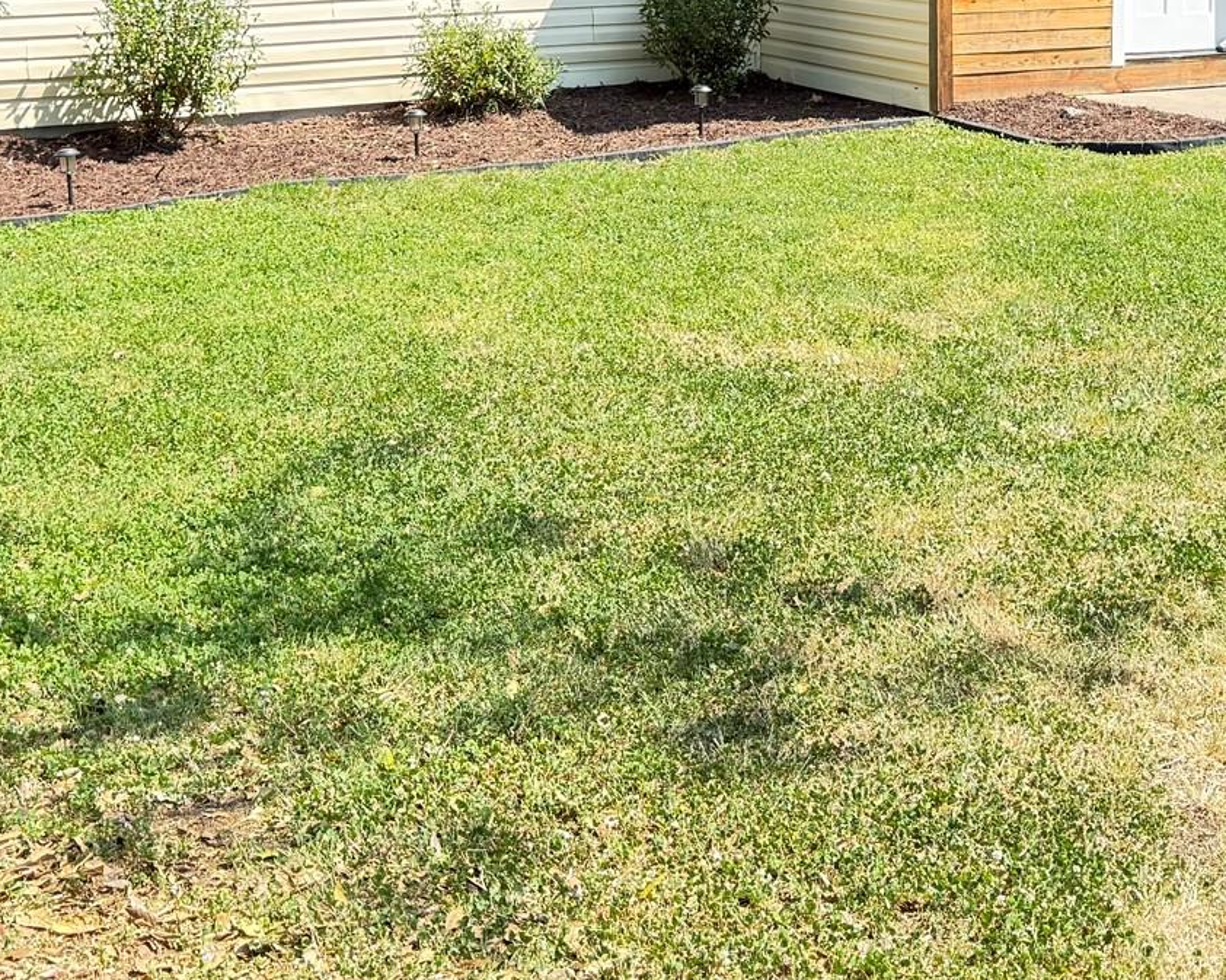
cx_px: 692
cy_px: -29
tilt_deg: -4.0
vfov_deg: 25.2
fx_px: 2068
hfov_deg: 33.0
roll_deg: +0.2
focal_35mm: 57
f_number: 1.78
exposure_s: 1/931
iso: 100
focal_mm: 6.76
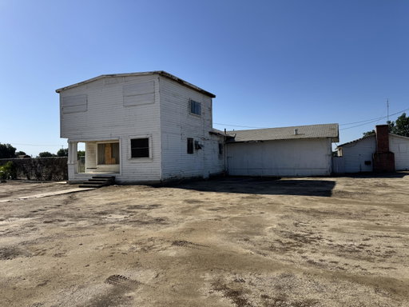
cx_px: 204
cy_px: 154
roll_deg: +0.4
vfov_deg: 56.8
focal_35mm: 24
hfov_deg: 71.6
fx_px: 284
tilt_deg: +2.7
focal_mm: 6.76
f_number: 1.78
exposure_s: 1/7092
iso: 80
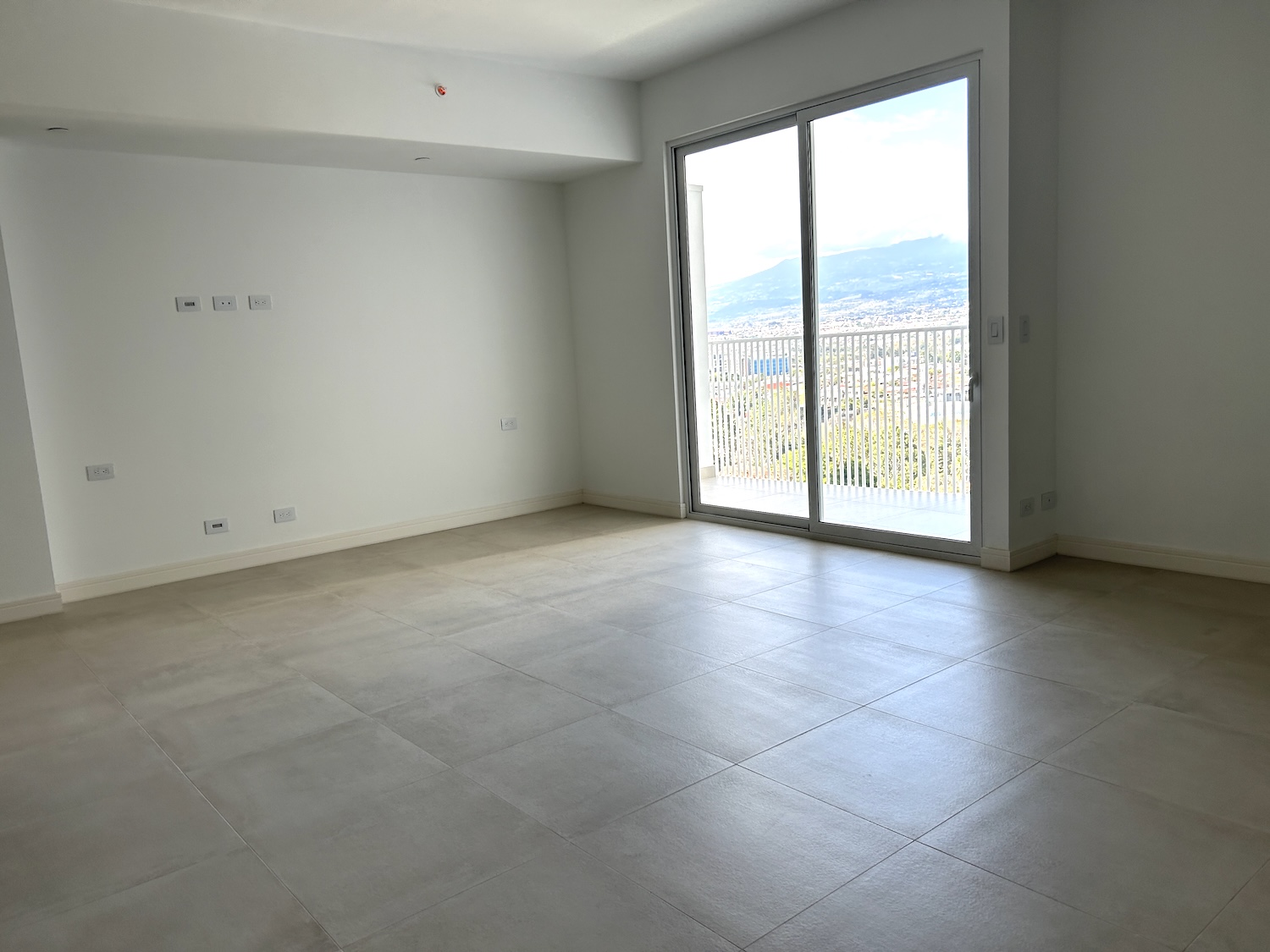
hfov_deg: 67.3
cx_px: 635
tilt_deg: -7.3
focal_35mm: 26
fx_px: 954
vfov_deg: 53.1
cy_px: 476
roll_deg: +4.0
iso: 40
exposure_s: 1/214
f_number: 1.5
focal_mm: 5.7
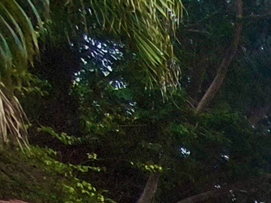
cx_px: 695
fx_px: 673
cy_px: 529
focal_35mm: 86
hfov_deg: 13.7
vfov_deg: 12.3
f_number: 2.2
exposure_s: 1/1922
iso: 50
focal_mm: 1.65
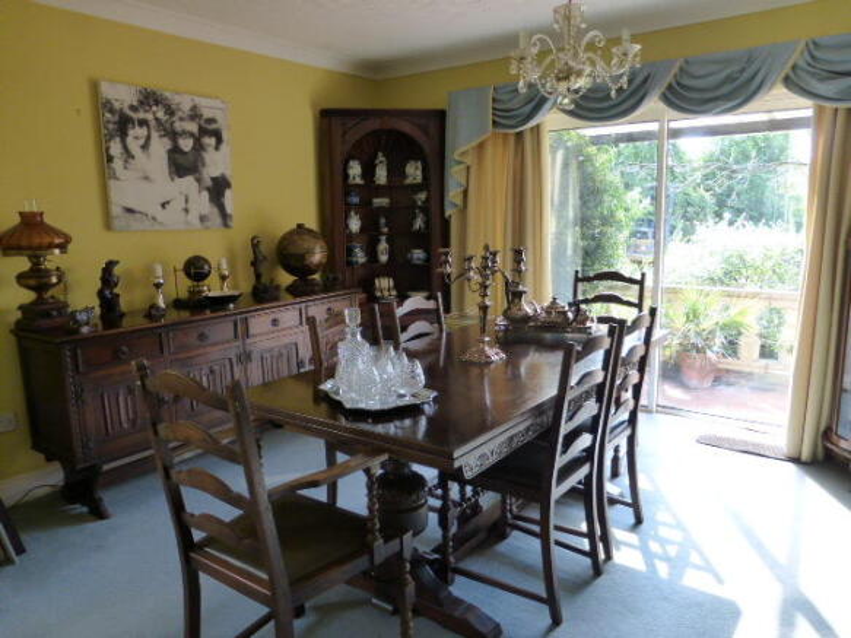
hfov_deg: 69.4
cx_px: 426
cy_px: 319
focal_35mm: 25
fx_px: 614
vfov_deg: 54.9
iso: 400
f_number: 3.3
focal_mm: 4.3
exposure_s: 1/80
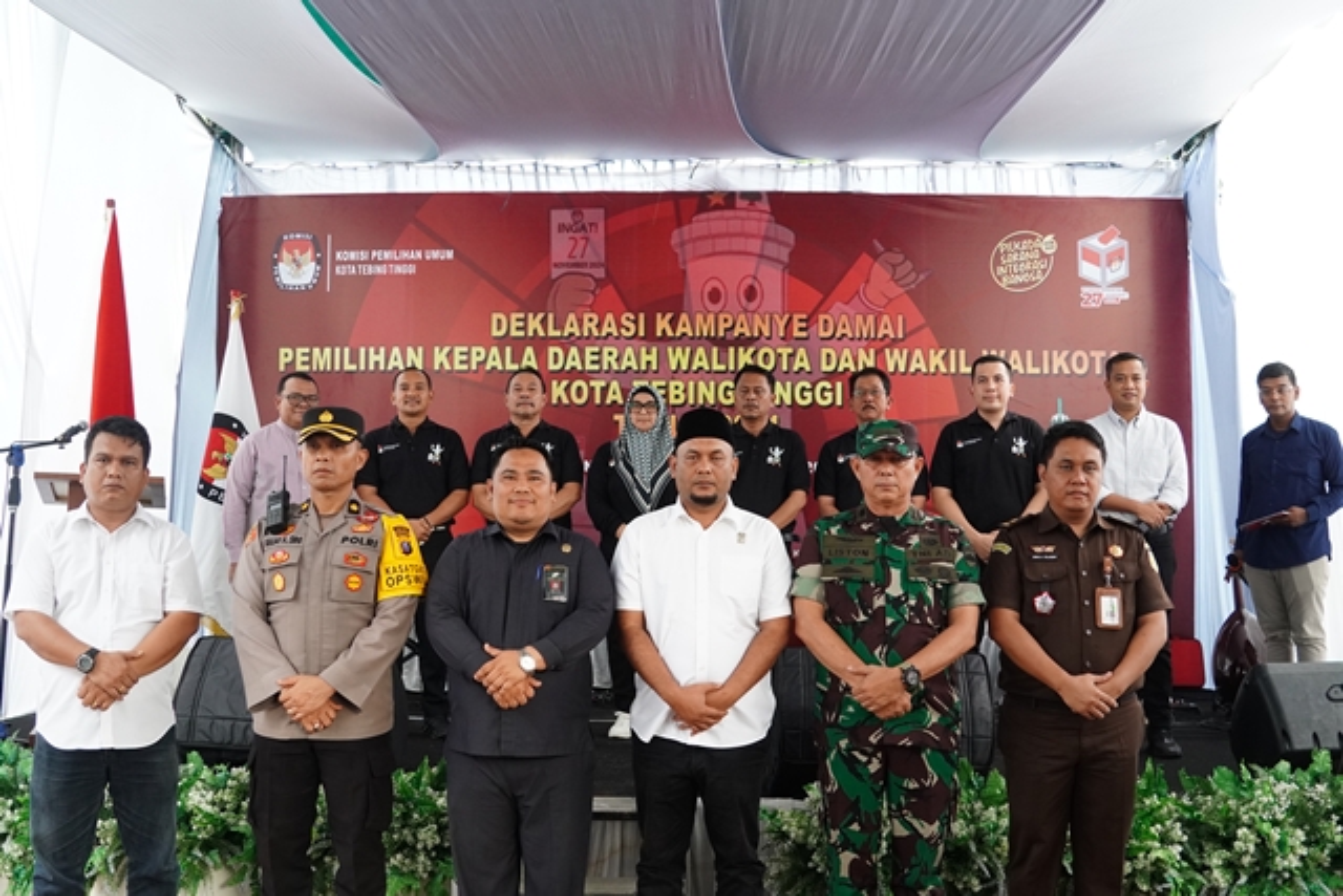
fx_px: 1343
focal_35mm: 36
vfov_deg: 36.9
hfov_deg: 53.1
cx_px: 672
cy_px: 448
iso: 1600
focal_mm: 24
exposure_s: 1/100
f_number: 4
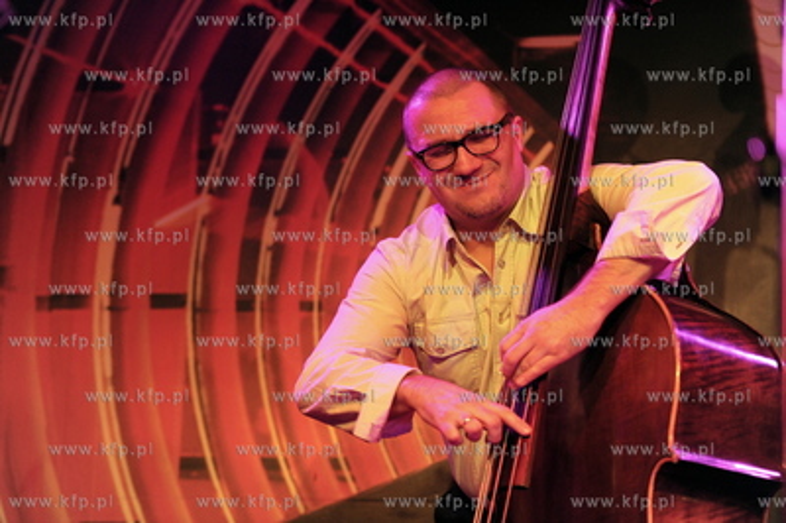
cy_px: 262
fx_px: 2531
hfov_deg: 17.7
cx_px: 393
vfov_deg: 11.8
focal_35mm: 116
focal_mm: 116
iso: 3200
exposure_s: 1/80
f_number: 2.8
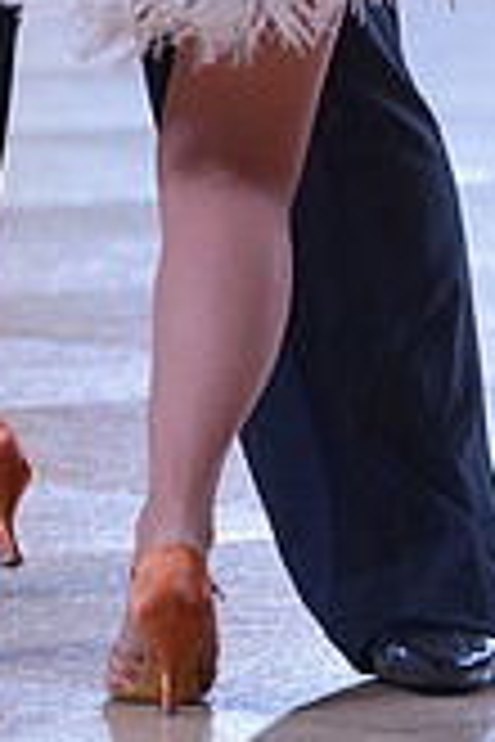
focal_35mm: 528
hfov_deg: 2.6
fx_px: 10889
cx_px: 245
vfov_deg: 3.9
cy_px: -432
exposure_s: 1/400
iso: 640
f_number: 4
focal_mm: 150
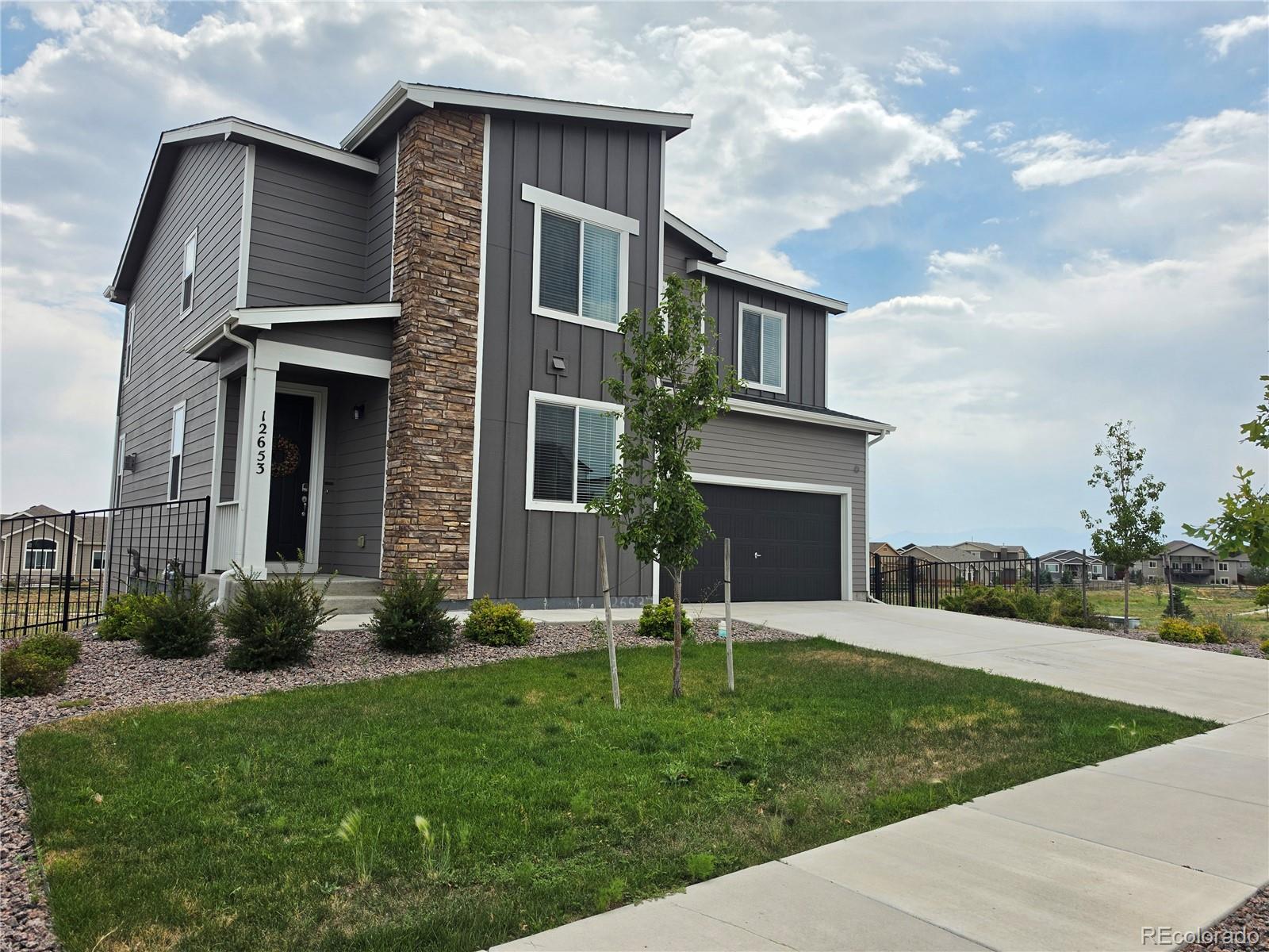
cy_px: 476
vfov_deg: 58.9
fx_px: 843
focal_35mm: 23
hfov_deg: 73.9
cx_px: 634
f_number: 1.4
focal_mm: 6.5
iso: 40
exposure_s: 1/7939
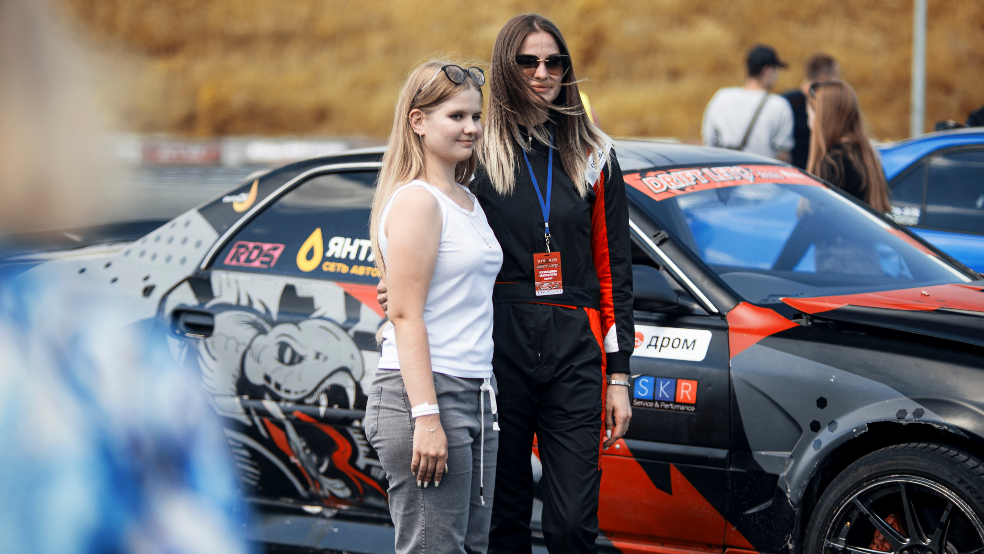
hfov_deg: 23.9
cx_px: 492
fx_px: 2323
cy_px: 277
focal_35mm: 89
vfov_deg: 13.6
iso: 100
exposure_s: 1/250
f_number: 1.8
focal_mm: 85
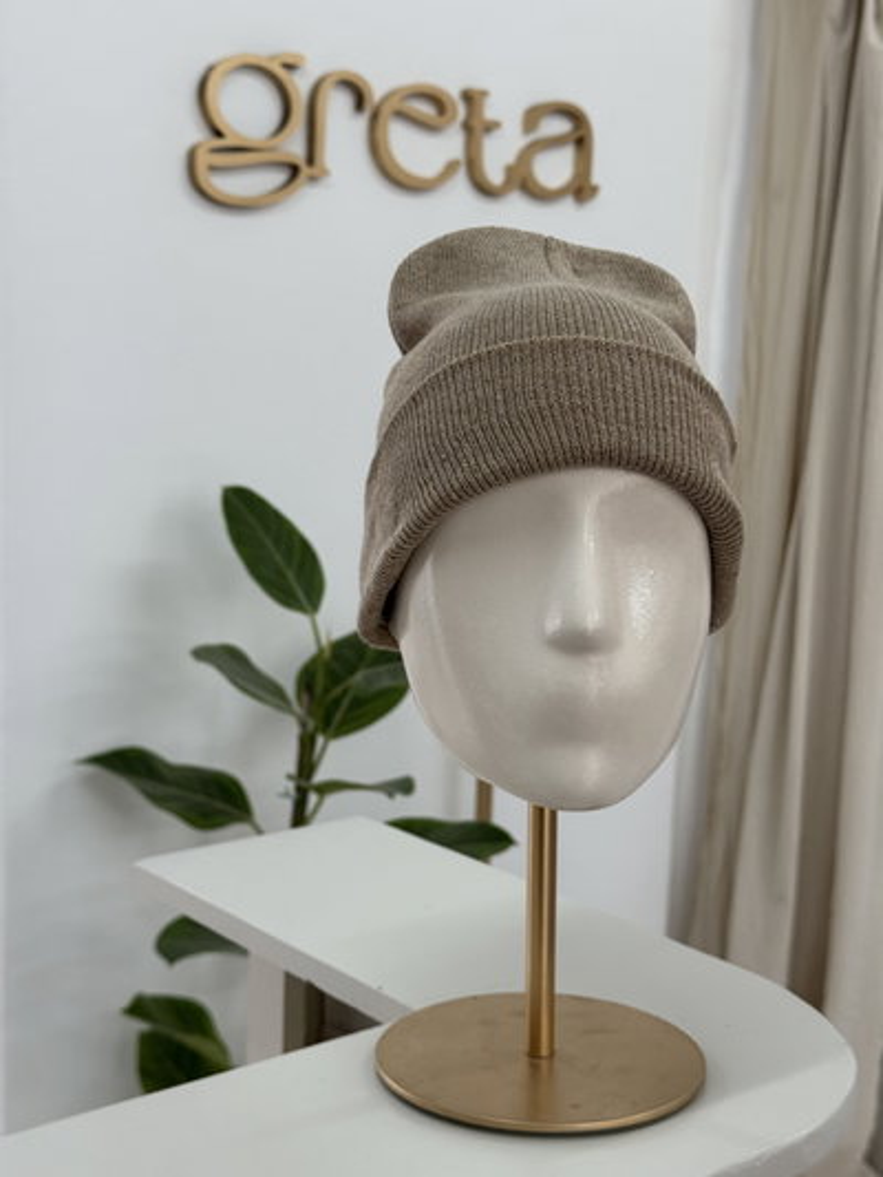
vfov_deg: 39.6
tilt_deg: -6.7
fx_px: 1632
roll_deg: -1.0
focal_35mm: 48
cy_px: 588
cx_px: 442
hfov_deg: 30.3
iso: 80
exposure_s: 1/100
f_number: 1.78
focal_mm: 6.76
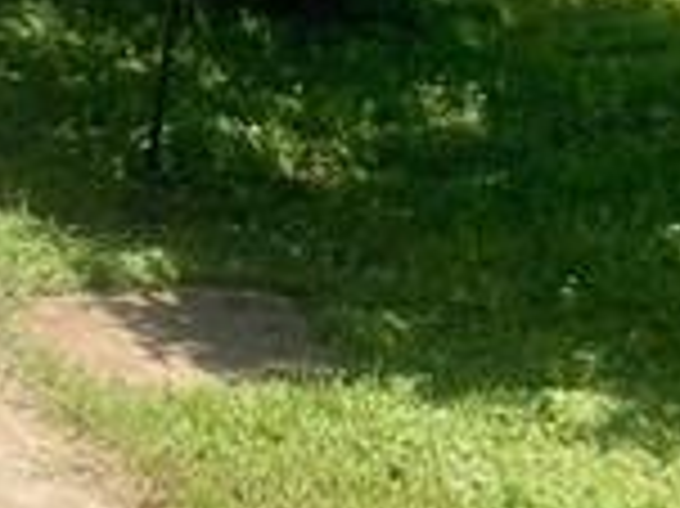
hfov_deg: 15.0
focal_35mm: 110
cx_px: -630
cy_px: -315
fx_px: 2159
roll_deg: +0.2
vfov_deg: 12.6
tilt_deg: -5.7
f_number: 1.8
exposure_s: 1/2105
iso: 32
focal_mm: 4.25
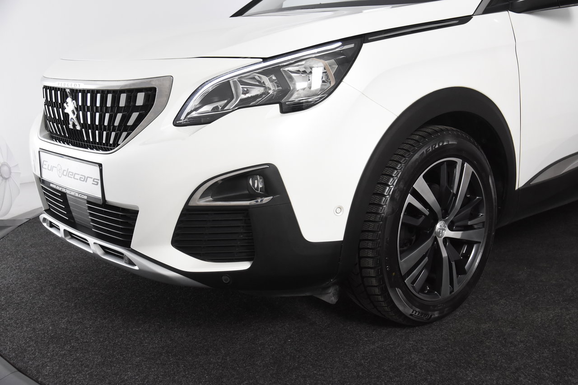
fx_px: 674
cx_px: 289
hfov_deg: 46.4
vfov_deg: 31.9
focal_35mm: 42
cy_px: 192
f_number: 5
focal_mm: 28
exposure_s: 1/100
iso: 1600
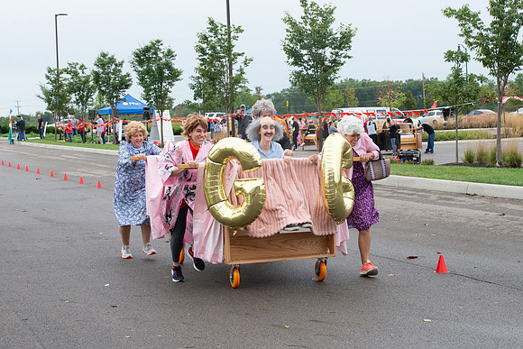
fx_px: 1062
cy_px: 174
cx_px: 262
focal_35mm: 73
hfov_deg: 27.7
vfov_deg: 18.7
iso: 640
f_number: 10
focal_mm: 70
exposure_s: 1/250
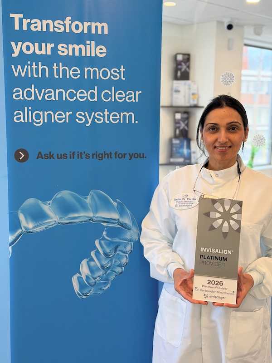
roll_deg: -1.2
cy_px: 182
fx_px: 503
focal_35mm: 48
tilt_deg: -7.6
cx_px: 136
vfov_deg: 39.7
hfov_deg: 30.3
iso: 200
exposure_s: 1/177
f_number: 1.78
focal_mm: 6.76
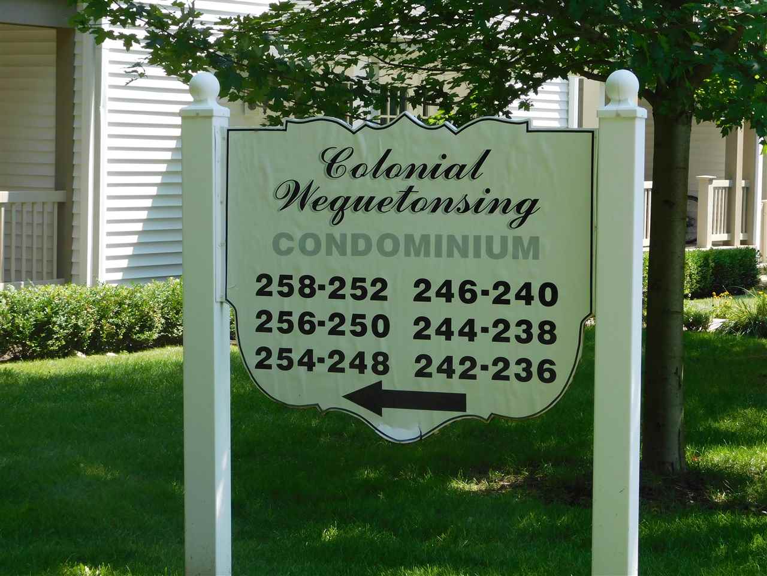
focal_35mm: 91
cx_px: 384
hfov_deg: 21.5
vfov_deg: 16.2
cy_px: 288
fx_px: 2016
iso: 125
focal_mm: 16.1
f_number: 4.5
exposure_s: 1/250
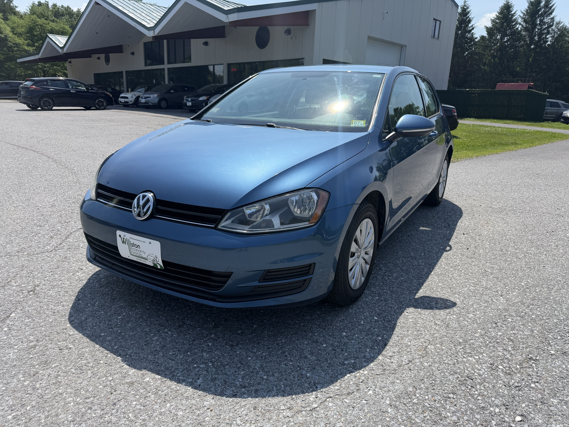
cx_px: 284
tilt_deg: -15.6
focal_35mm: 24
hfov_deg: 71.6
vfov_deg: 56.8
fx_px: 394
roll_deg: -1.7
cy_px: 214
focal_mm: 6.76
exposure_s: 1/4975
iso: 100
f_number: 1.78
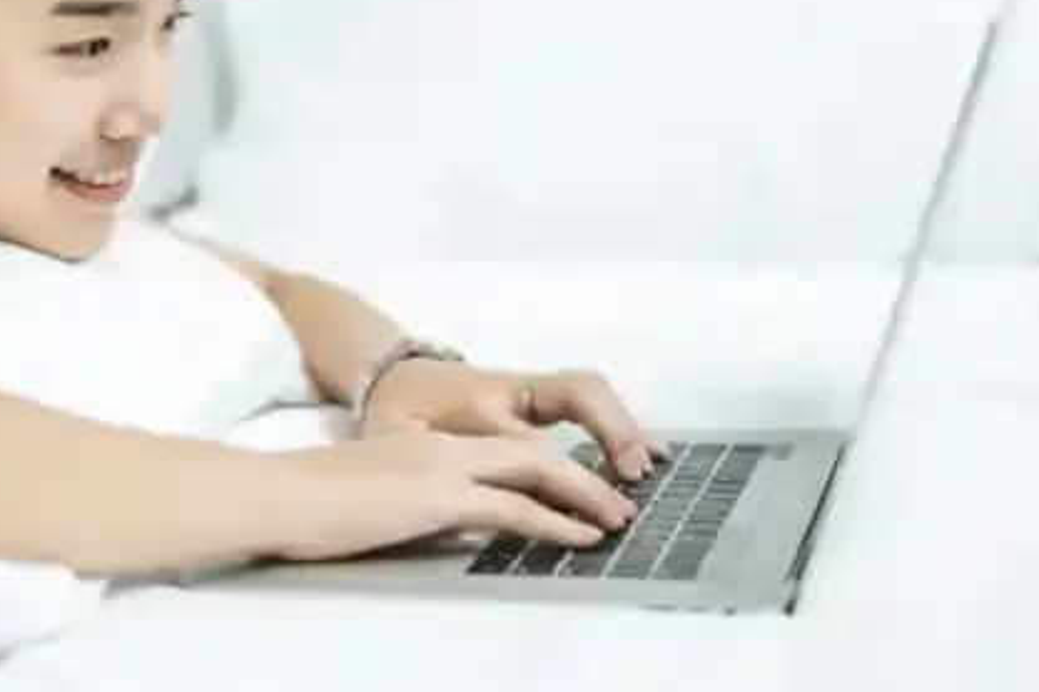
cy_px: 200
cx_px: 179
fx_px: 2655
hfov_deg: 21.8
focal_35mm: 92
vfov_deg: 14.8
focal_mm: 50
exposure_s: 1/125
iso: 250
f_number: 1.8
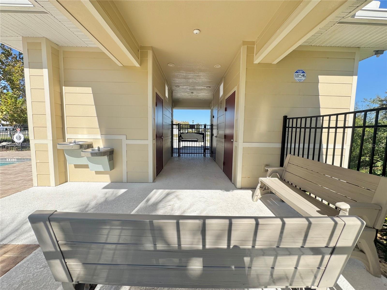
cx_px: 194
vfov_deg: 85.7
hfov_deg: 102.1
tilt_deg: -4.9
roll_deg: -1.1
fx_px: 157
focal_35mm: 14
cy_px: 145
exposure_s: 1/1198
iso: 40
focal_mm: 2.22
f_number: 2.2
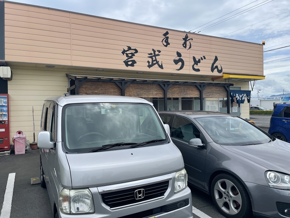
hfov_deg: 67.3
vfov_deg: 53.1
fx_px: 218
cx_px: 145
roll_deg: +0.1
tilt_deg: +0.1
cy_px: 109
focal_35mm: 26
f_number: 1.6
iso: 32
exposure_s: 1/3731
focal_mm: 4.2
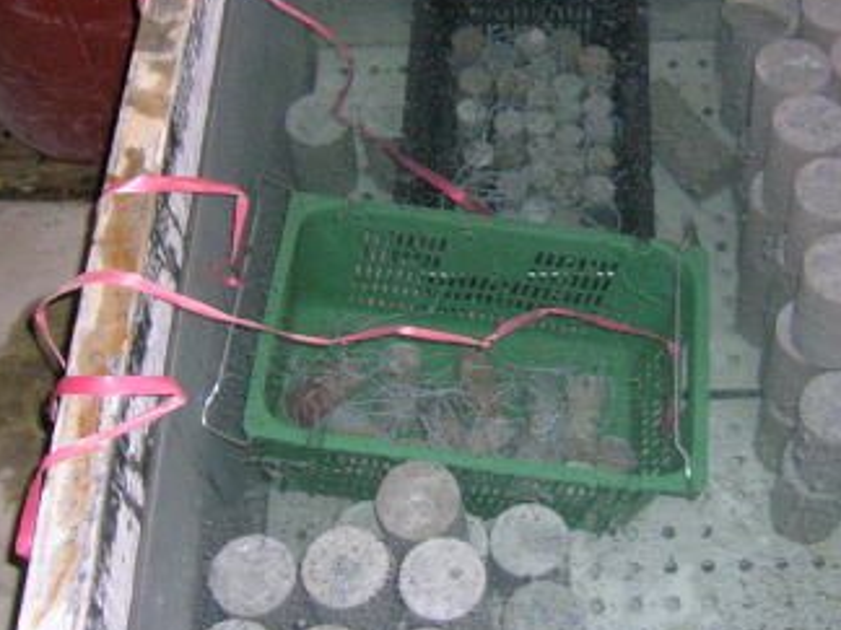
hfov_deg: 35.3
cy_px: 240
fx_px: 1312
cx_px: 540
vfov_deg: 27.0
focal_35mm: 54
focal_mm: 5.4
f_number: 2.8
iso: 200
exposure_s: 1/60.1
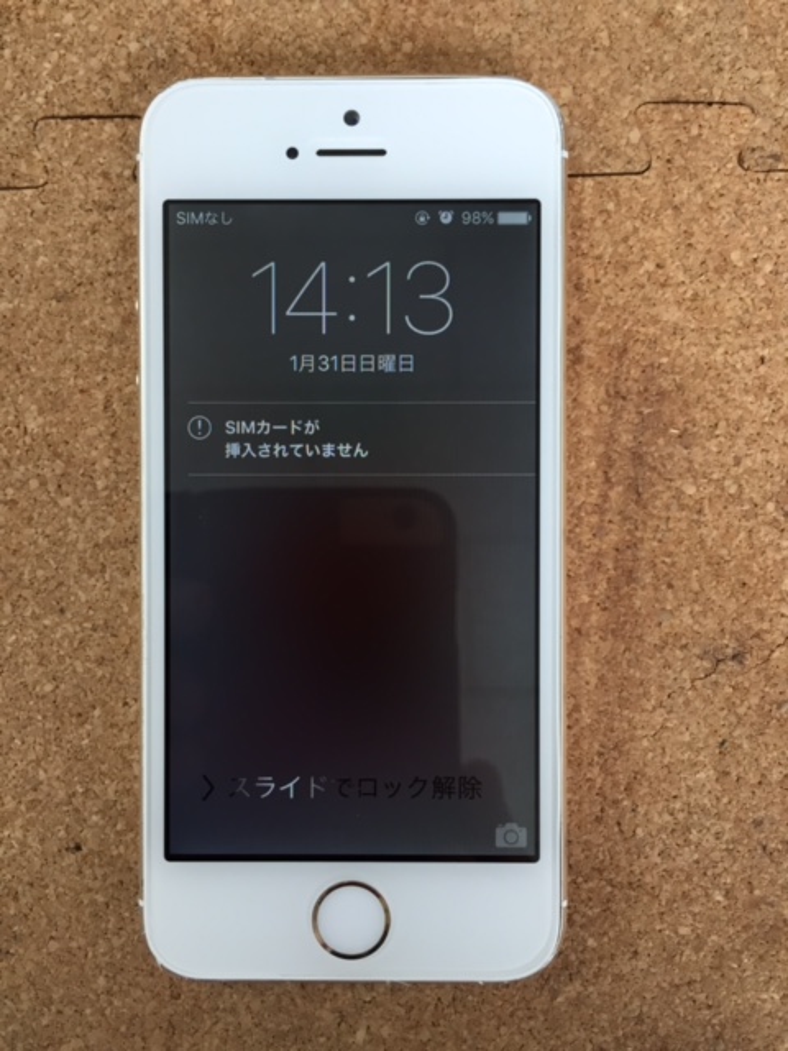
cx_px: 394
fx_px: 880
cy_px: 526
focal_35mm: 29
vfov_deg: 61.7
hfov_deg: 48.2
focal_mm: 4.15
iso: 32
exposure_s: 1/33
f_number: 2.2
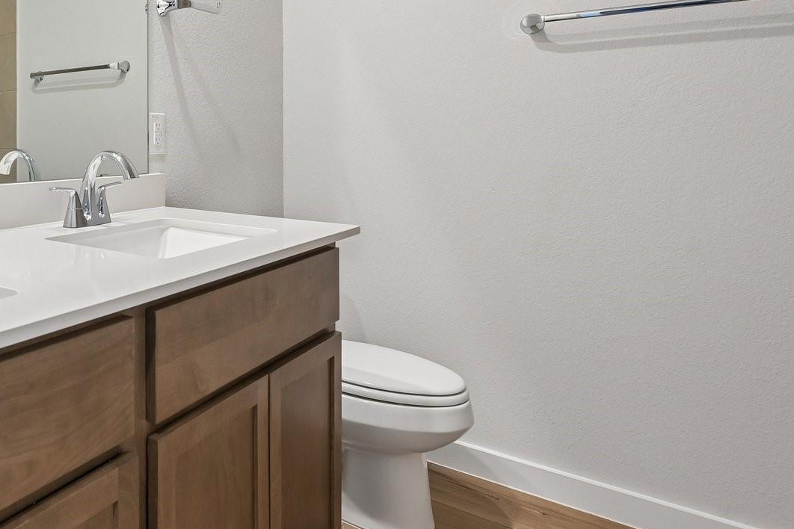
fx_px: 595
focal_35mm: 27
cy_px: 147
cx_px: 78
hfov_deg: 57.7
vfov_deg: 46.6
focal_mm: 14
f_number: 9
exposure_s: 1/5
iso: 250
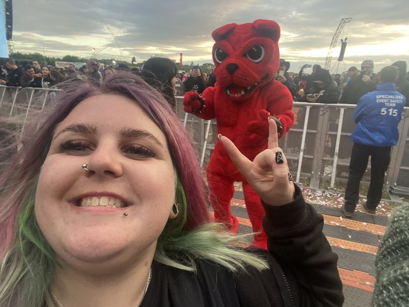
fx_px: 272
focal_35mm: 23
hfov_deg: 73.9
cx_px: 204
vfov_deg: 58.9
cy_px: 154
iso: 100
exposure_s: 1/80
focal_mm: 2.71
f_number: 2.2
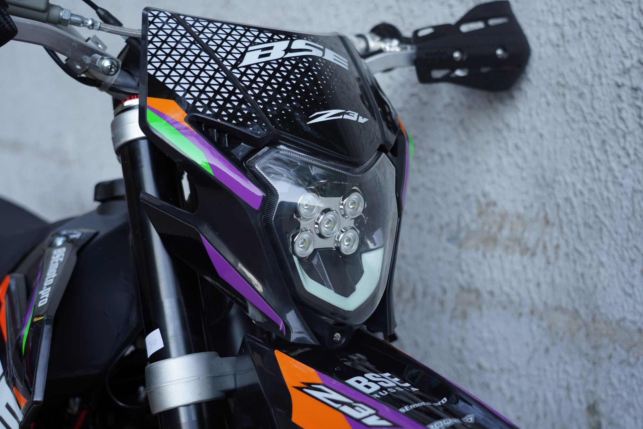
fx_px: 750
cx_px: 322
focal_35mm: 42
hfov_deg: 46.4
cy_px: 214
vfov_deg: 31.9
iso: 100
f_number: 4
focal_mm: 42
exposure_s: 1/80
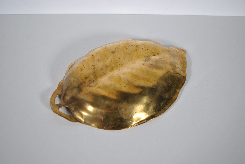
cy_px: 82
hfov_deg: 53.1
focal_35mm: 36
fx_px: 245
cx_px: 122
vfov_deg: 37.0
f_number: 4
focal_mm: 24
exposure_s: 1/125
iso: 200
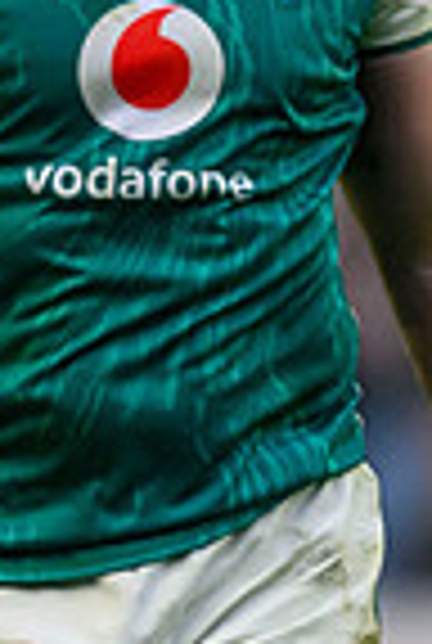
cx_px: -977
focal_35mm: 2720
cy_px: 274
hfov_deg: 0.5
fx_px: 48721
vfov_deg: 0.8
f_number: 4
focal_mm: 560
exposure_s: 1/1600
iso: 5000
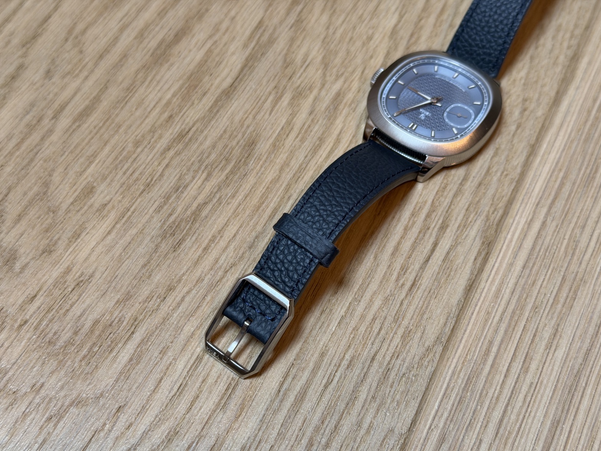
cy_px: 230
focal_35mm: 49
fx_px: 851
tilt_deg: -57.8
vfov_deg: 29.7
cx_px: 301
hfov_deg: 38.9
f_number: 1.78
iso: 160
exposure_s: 1/50
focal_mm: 6.76
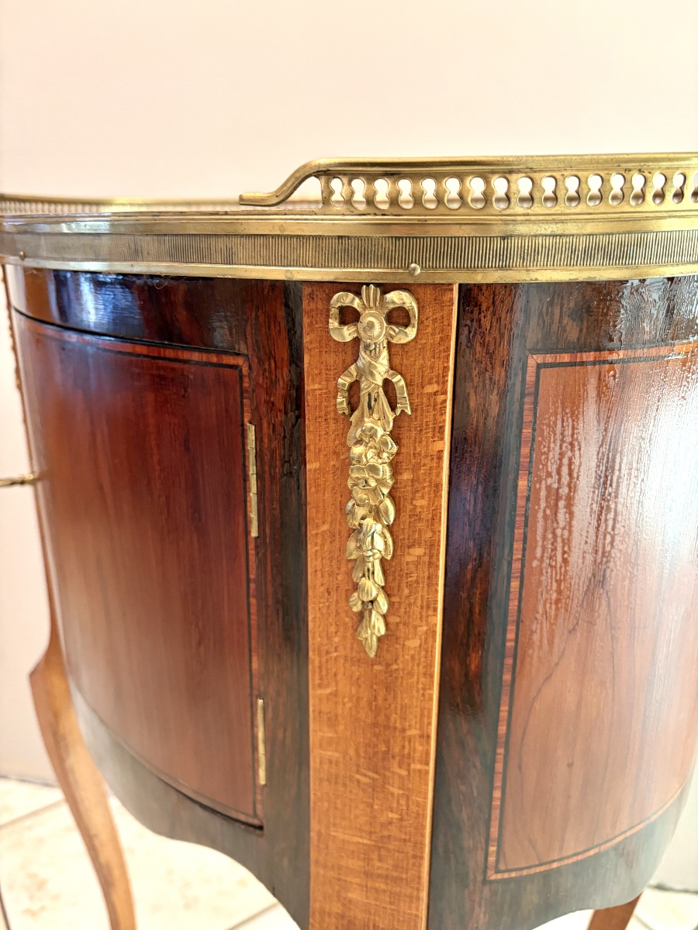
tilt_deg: -18.9
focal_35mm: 26
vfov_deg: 67.3
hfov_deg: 53.1
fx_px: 699
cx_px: 349
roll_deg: -1.2
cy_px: 465
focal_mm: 5.96
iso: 320
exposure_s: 1/33
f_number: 1.6
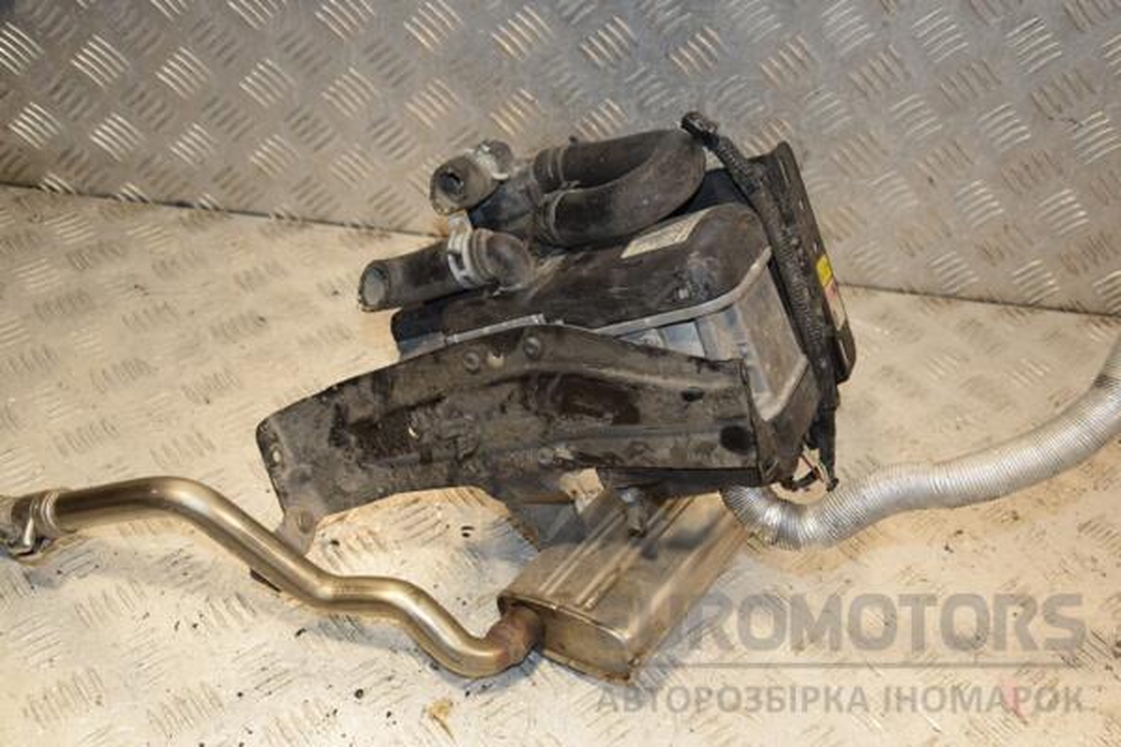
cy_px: 374
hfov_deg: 46.4
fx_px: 1308
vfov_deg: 31.9
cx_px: 560
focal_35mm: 42
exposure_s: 1/200
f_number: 5.6
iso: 800
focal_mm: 28
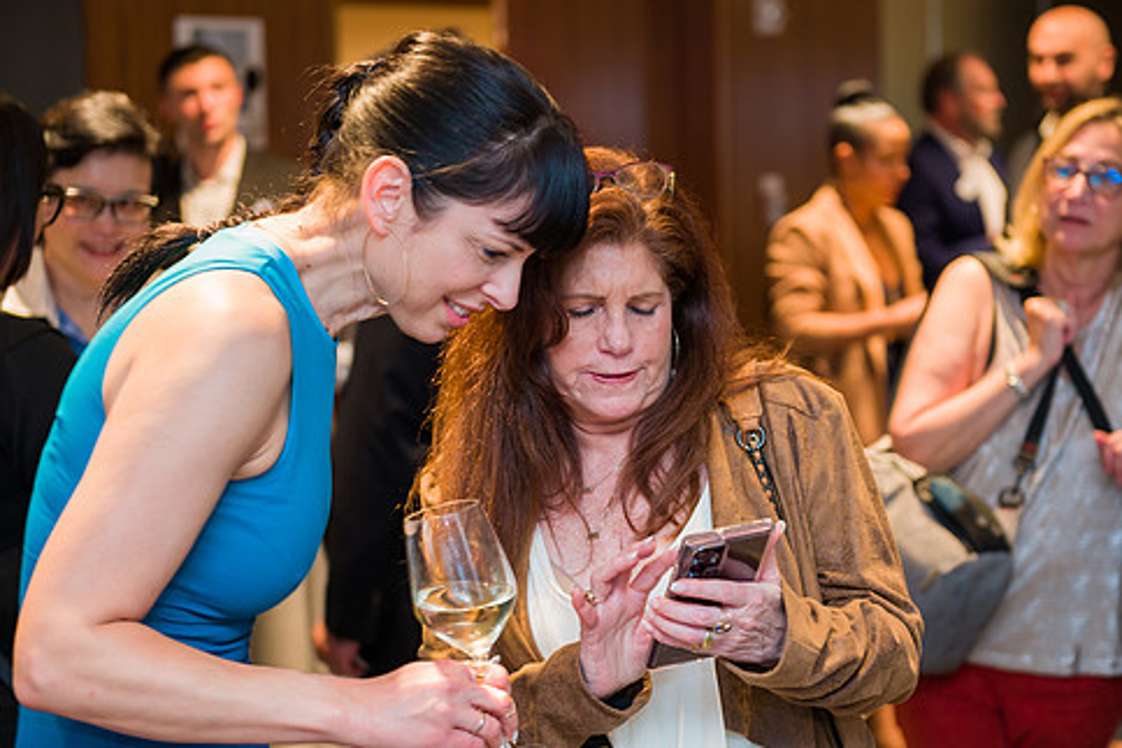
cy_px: 397
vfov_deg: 16.3
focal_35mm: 84
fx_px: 2618
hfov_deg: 24.2
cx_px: 634
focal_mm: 70
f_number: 4
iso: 640
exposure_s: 1/60
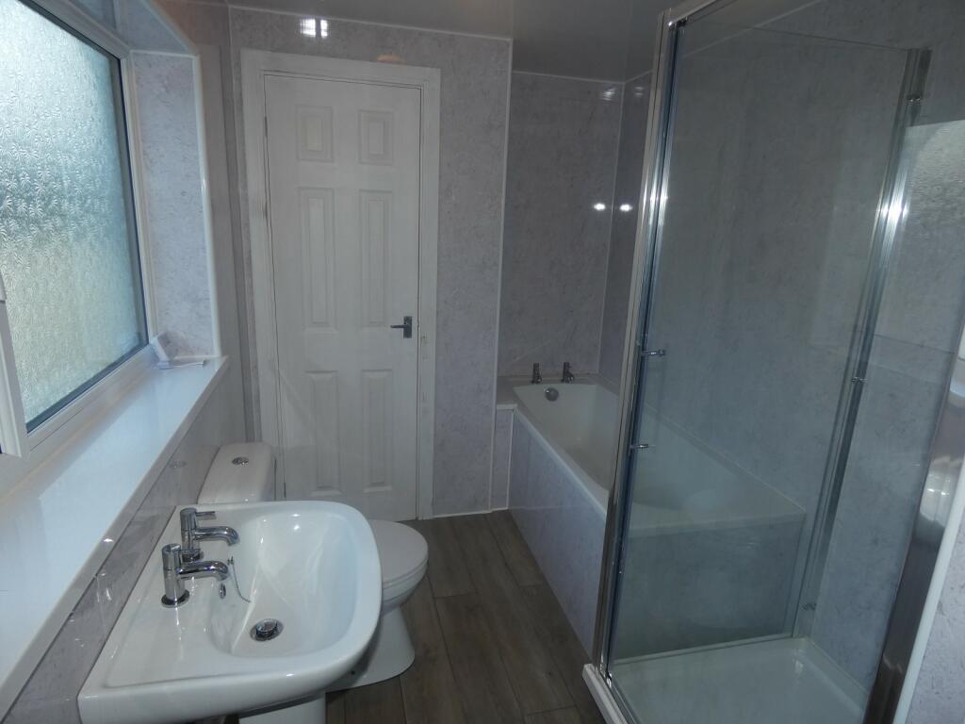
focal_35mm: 20
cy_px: 362
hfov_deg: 81.7
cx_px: 482
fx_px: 558
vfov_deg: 66.0
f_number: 2.8
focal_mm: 3.6
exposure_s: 1/60
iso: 80
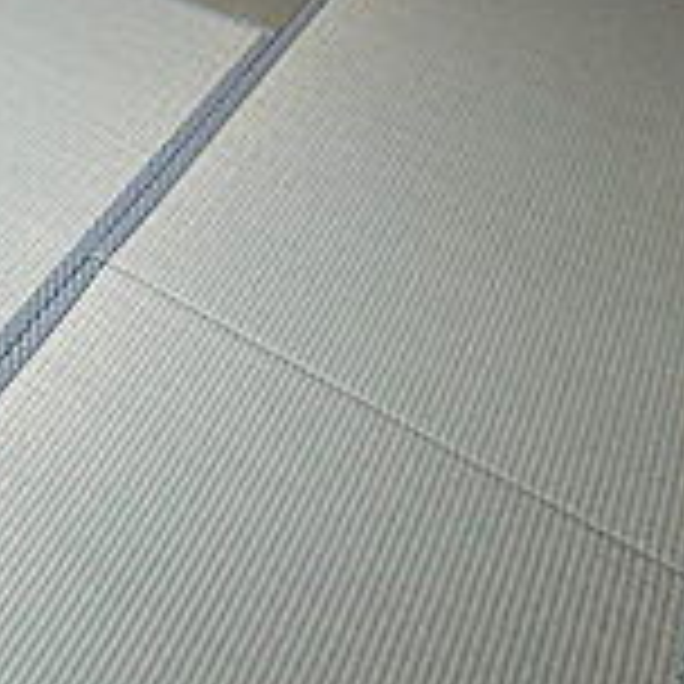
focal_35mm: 52
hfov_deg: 28.6
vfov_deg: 28.0
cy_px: -166
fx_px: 1162
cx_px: -130
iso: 80
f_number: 2.4
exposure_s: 1/120
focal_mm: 1.55
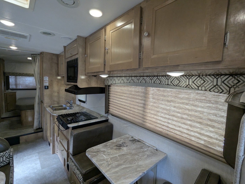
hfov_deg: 94.4
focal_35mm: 16
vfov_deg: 78.2
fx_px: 113
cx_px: 122
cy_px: 92
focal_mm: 2.35
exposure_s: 1/220
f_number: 2.2
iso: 173
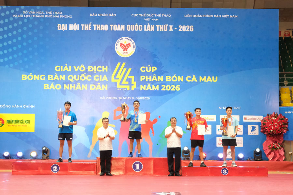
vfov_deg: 28.6
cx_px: 146
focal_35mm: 47
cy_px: 98
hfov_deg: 41.9
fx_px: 382
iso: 4000
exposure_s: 1/200
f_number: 5.6
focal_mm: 31.5
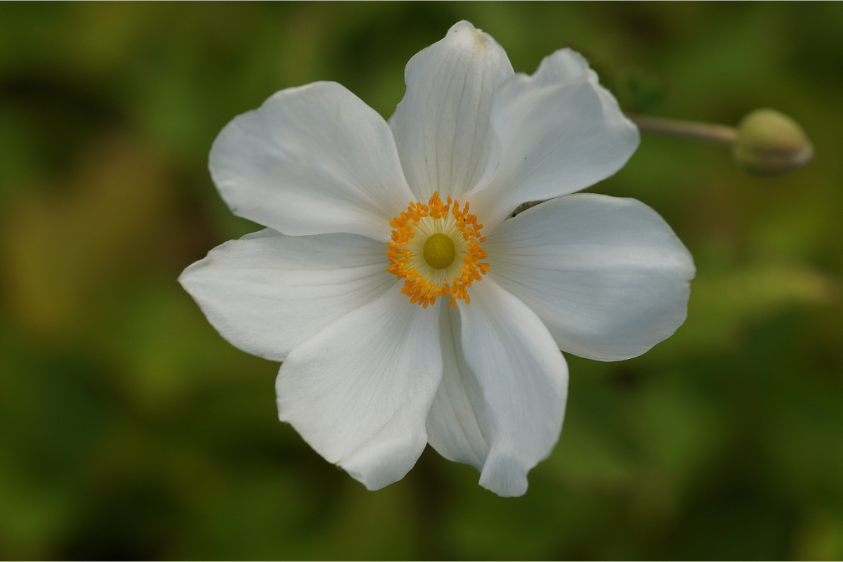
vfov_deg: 9.1
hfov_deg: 13.7
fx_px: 3512
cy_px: 281
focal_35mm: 150
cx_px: 422
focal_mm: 100
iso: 100
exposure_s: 1/250
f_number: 4
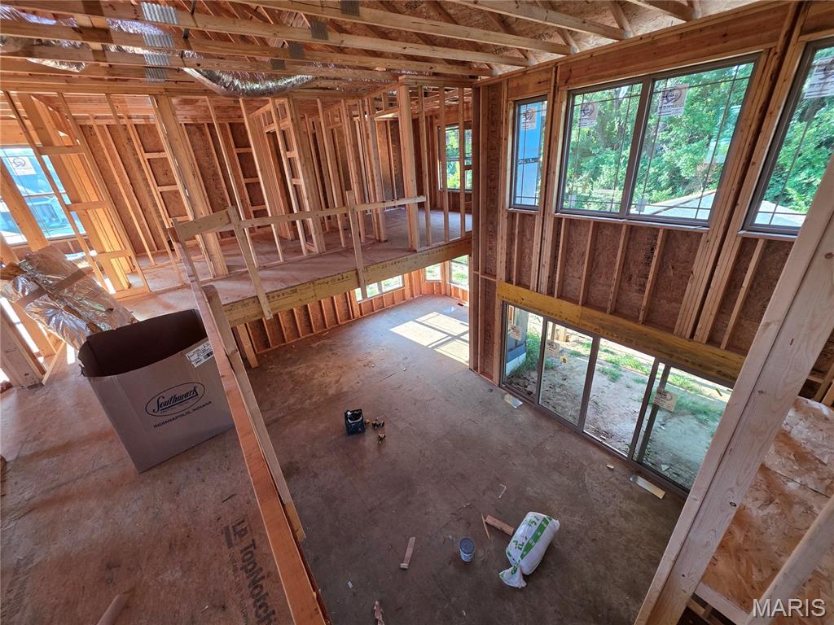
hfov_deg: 106.2
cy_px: 312
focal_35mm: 13
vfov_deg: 89.9
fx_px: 313
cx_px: 417
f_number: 1.9
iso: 100
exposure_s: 1/120
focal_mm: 2.2
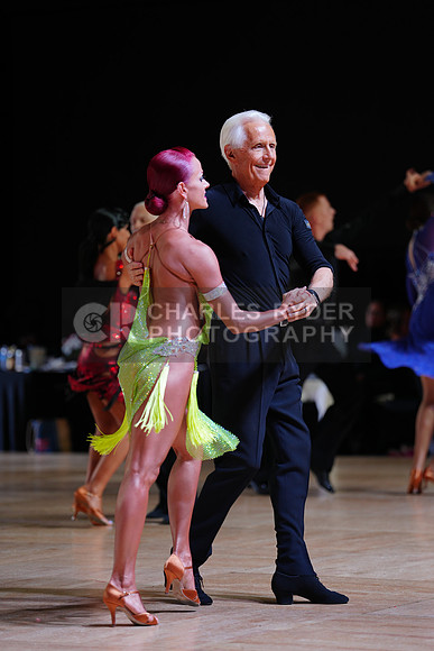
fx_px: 2602
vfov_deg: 14.2
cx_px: 217
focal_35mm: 144
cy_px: 326
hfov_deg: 9.5
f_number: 2.8
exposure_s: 1/400
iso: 400
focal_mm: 144
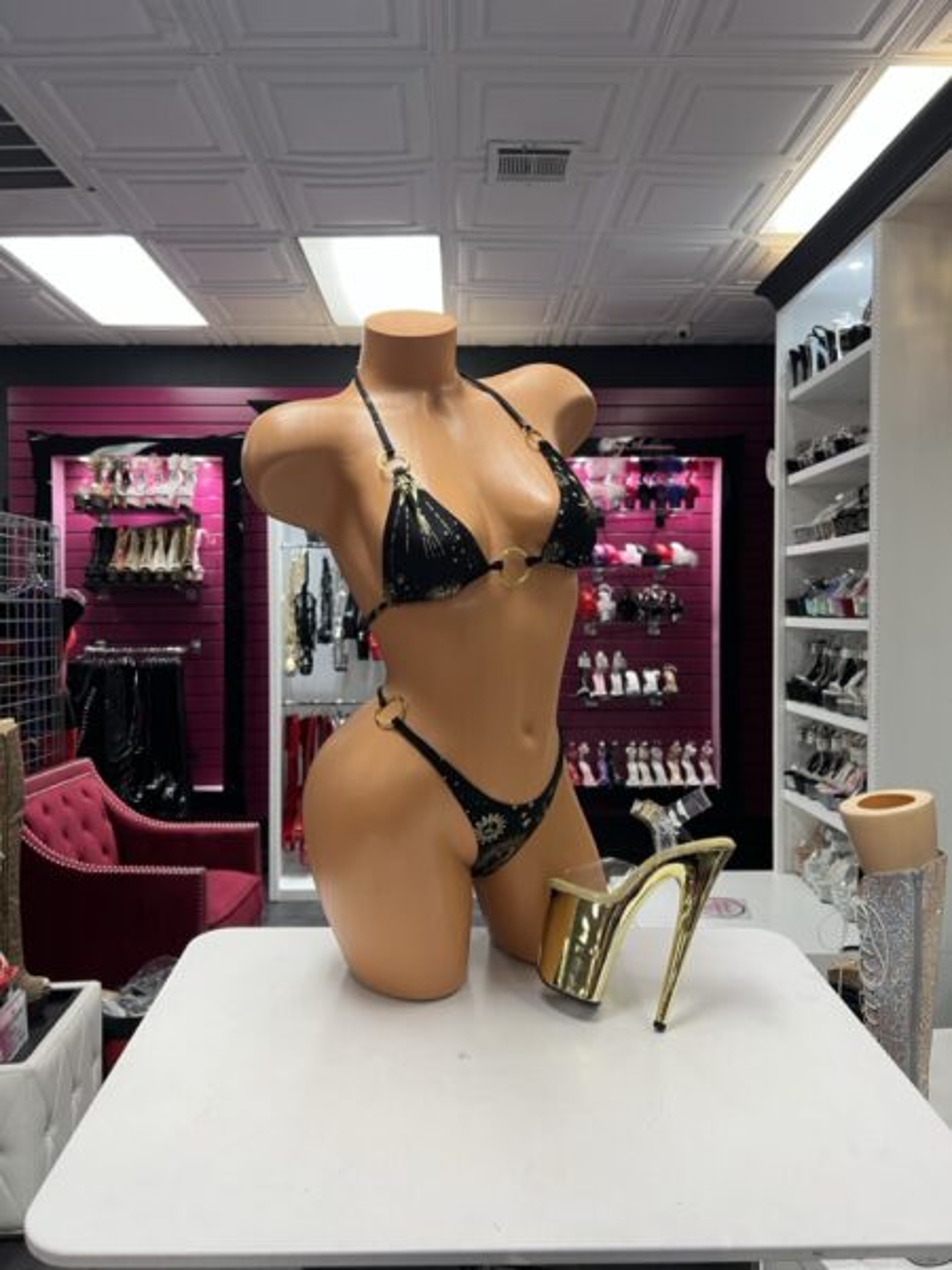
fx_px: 953
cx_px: 476
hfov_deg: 53.1
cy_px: 635
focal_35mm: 26
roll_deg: +0.9
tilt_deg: -1.6
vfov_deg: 67.3
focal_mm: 5.7
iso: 80
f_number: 1.5
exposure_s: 1/60
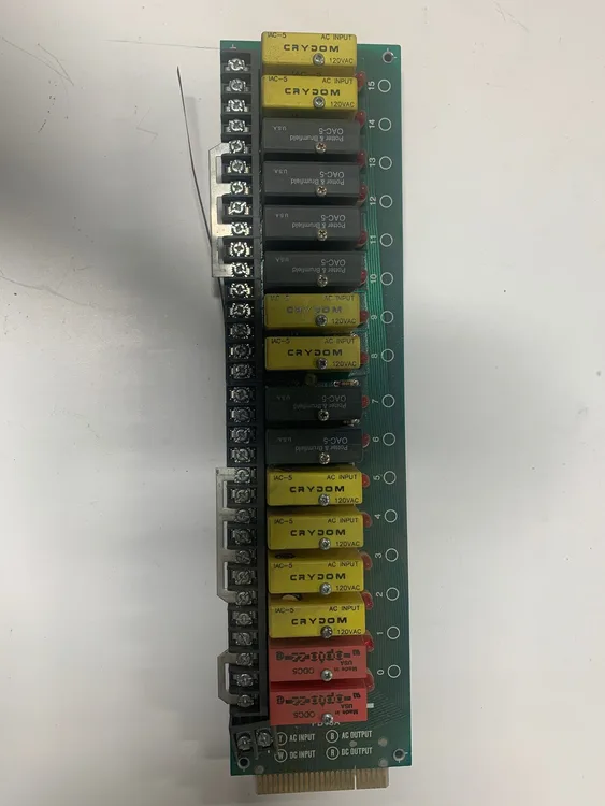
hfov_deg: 53.1
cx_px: 302
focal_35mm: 26
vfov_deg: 67.3
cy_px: 403
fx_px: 606
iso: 64
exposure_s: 1/120
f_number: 1.8
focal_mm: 4.25
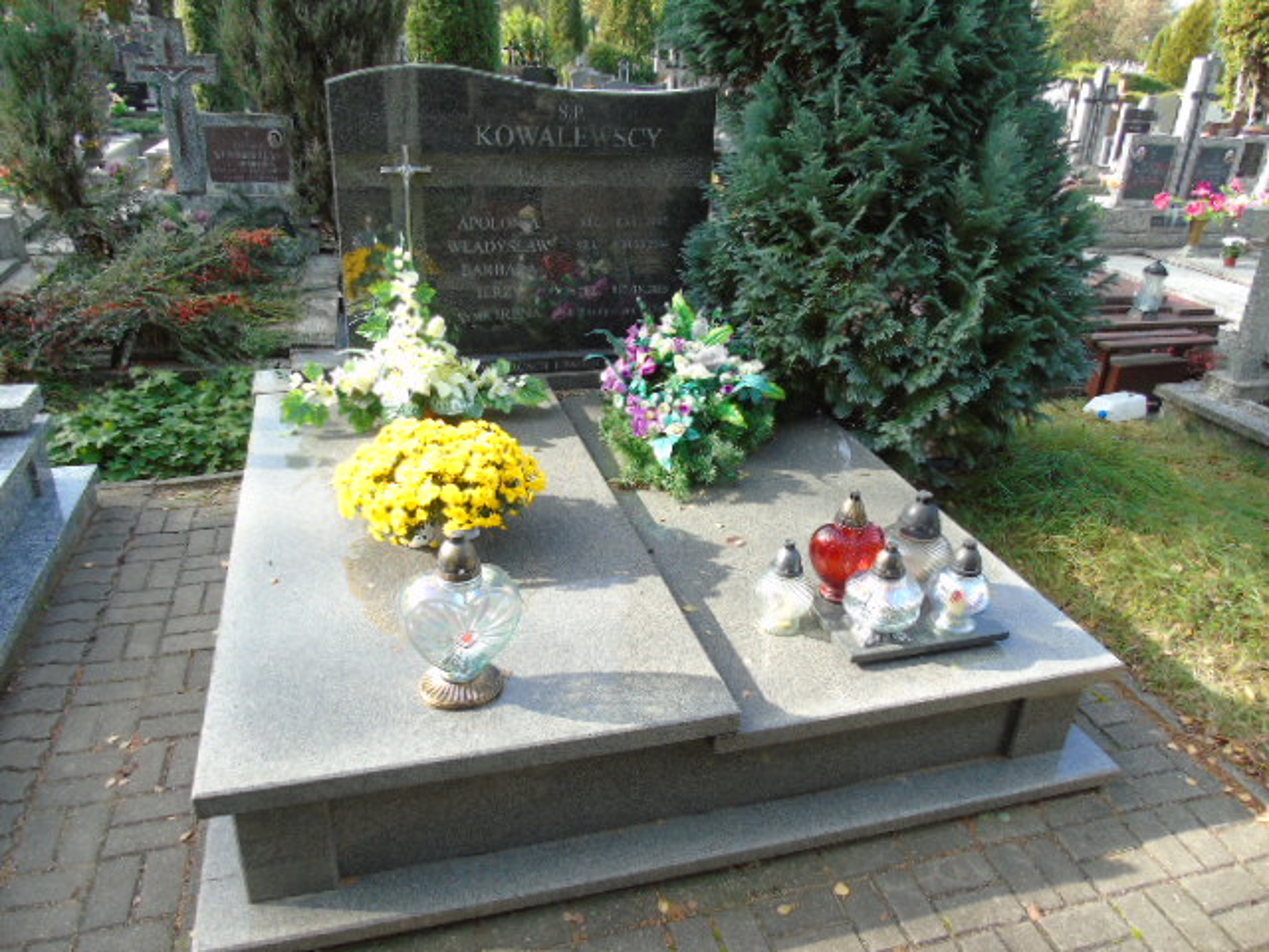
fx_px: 916
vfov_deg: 54.9
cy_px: 476
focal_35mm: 25
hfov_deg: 69.4
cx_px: 634
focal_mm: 4.4
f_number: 3.4
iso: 80
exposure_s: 1/125
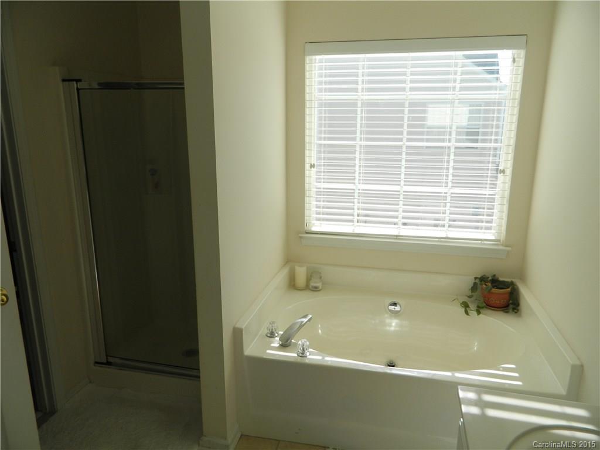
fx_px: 433
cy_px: 225
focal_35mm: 25
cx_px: 300
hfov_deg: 69.4
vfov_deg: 54.9
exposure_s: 1/400
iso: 80
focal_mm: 4.5
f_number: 3.1
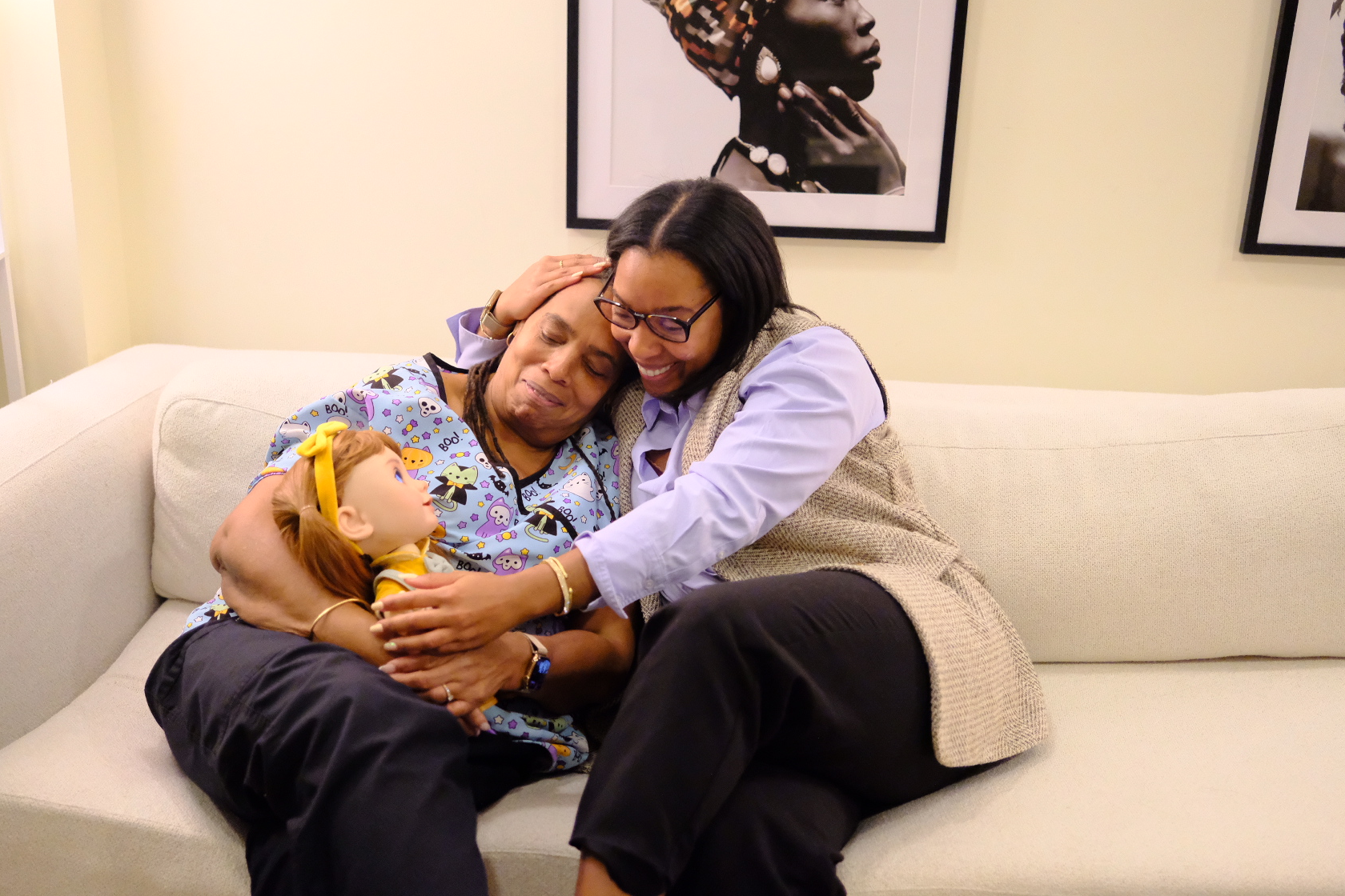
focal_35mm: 37
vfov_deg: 35.9
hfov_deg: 51.9
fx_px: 1382
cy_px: 438
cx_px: 658
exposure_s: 1/240
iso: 6400
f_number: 1.4
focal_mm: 23
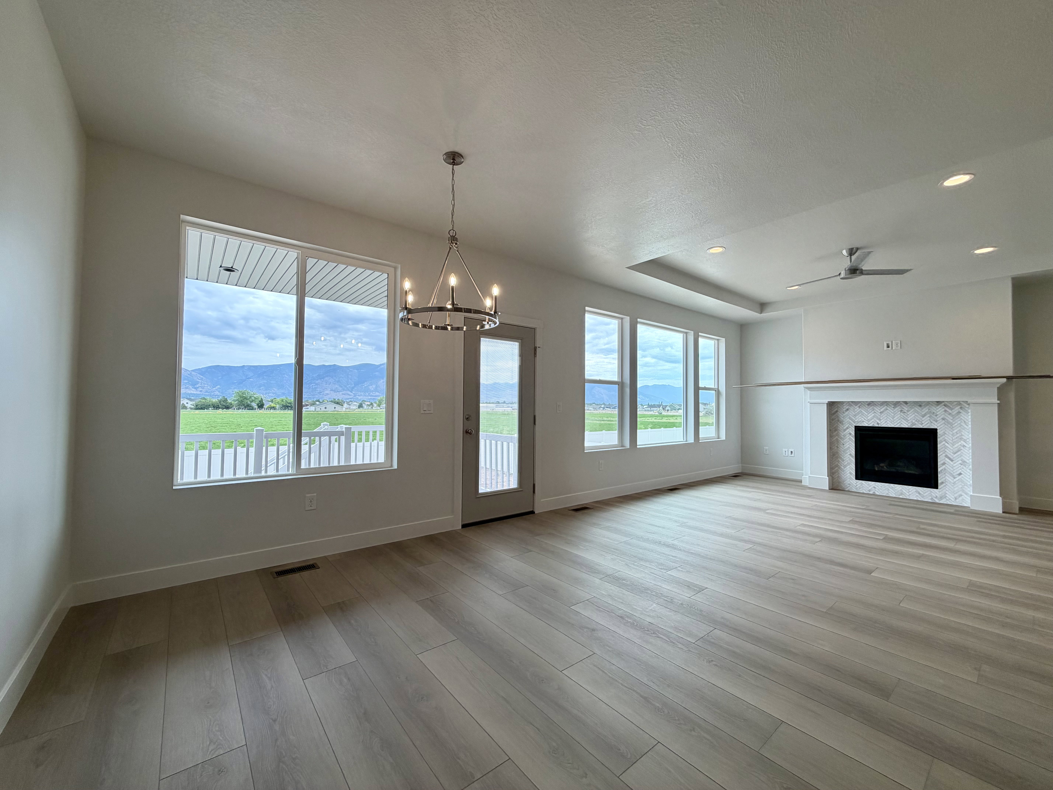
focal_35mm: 14
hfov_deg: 102.1
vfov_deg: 85.7
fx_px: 426
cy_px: 395
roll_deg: -0.7
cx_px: 526
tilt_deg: +1.6
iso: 50
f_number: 2.2
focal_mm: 2.22
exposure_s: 1/170
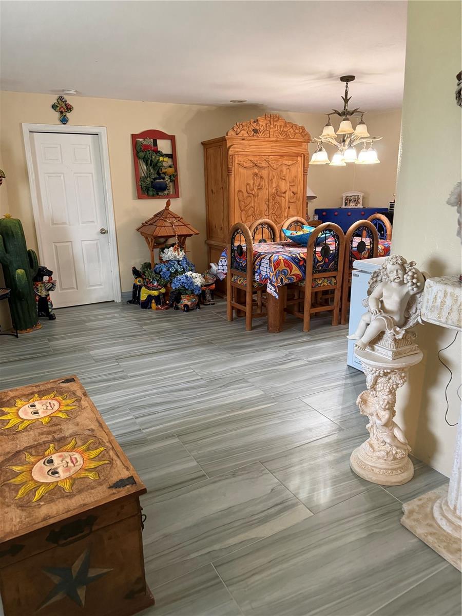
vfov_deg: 71.6
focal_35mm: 24
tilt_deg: -15.2
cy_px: 308
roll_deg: +0.5
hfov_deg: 56.8
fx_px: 427
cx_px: 231
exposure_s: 1/60
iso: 500
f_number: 1.78
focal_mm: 6.76
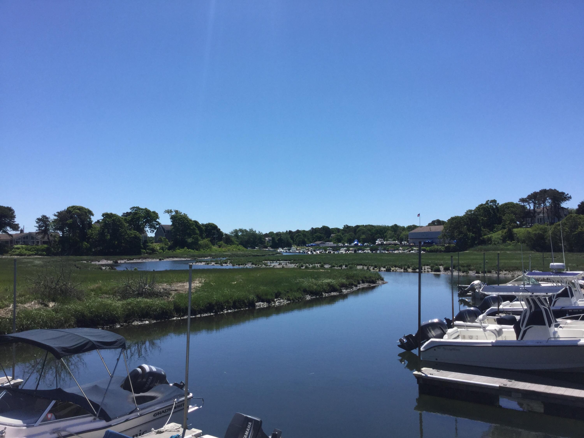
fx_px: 523
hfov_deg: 58.4
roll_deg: -0.2
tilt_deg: -1.0
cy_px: 219
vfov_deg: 45.4
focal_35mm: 31
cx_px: 292
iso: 25
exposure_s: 1/1812
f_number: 2.4
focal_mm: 3.3
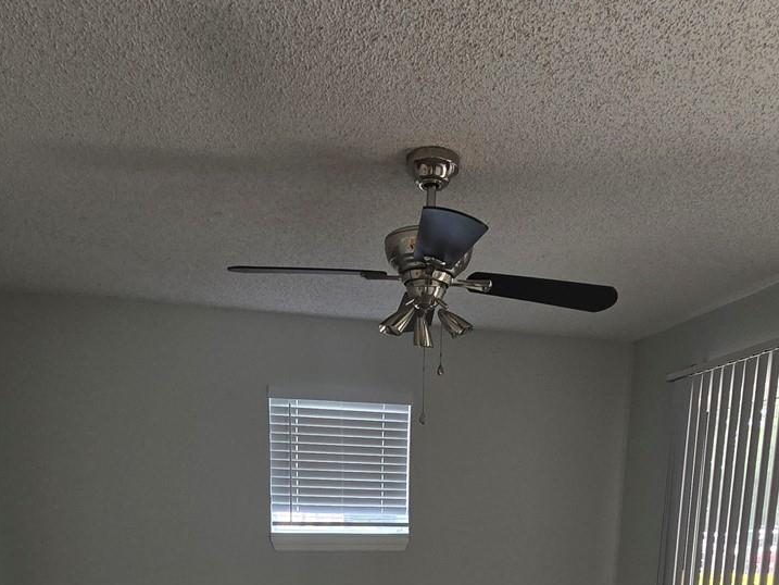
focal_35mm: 29
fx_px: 653
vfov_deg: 39.4
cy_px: 644
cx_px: 414
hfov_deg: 61.6
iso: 64
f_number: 2.2
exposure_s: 1/120
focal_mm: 2.2
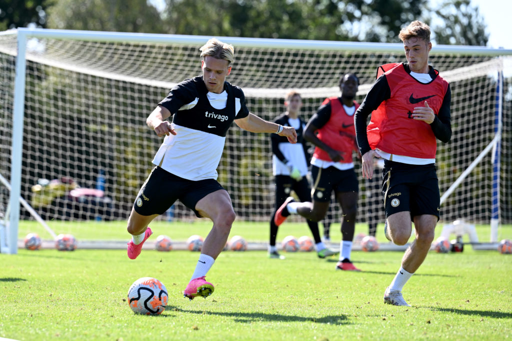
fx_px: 2205
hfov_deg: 13.2
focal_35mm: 155
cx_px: 256
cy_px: 170
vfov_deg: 8.9
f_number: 3.5
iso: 400
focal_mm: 155
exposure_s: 1/2000
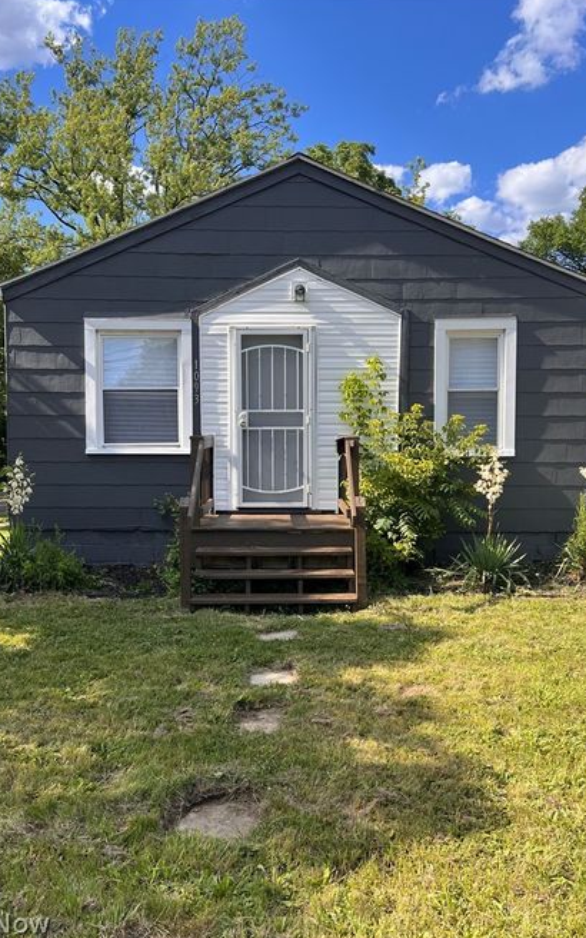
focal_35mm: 28
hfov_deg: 44.5
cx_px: 279
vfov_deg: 66.5
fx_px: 715
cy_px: 468
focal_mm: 5.7
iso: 50
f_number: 1.5
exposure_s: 1/1751
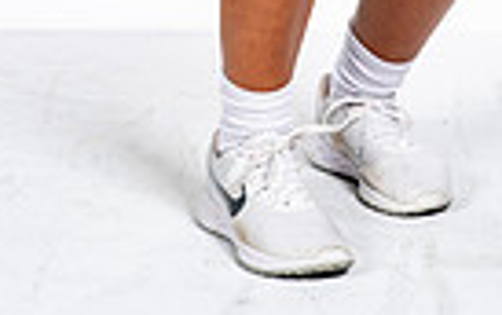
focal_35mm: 234
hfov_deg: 8.9
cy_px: -487
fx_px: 3205
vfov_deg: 5.4
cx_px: 348
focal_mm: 70
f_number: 7.1
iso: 250
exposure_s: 1/320
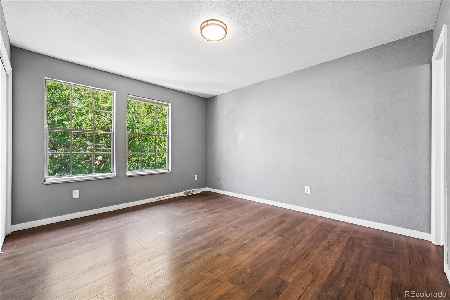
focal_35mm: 14
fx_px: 175
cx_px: 225
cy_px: 150
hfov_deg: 104.3
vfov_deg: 81.2
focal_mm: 14
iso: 400
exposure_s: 1/13
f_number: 10
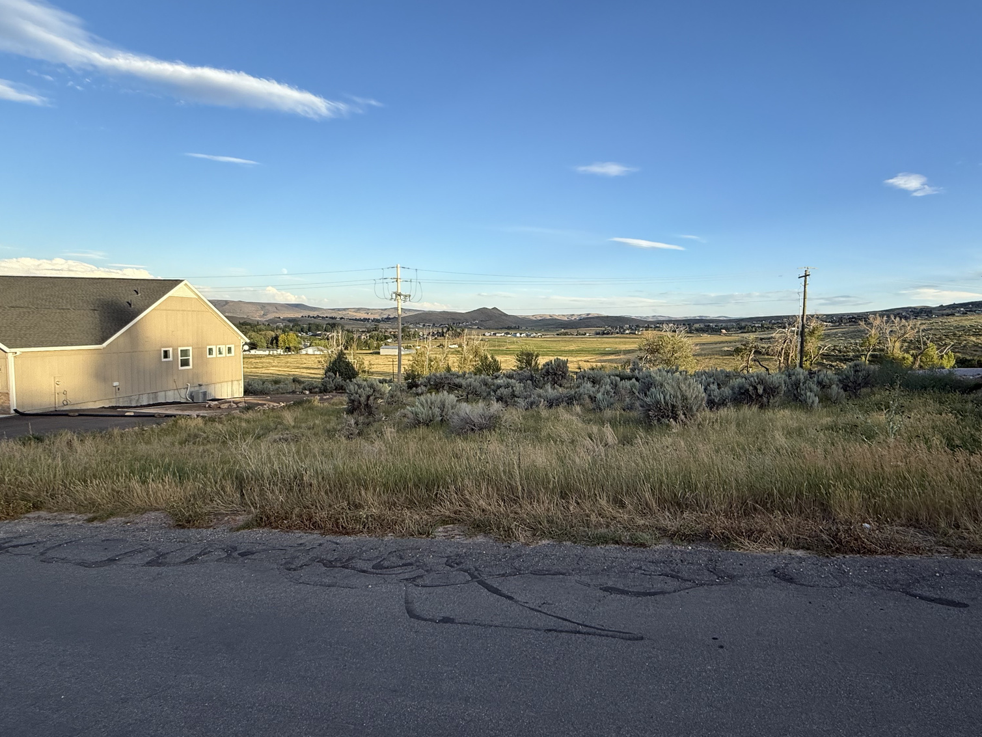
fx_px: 539
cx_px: 585
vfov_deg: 68.7
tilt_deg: -2.4
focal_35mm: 19
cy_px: 366
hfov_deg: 83.7
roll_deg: -0.9
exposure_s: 1/694
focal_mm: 2.22
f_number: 2.2
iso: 50
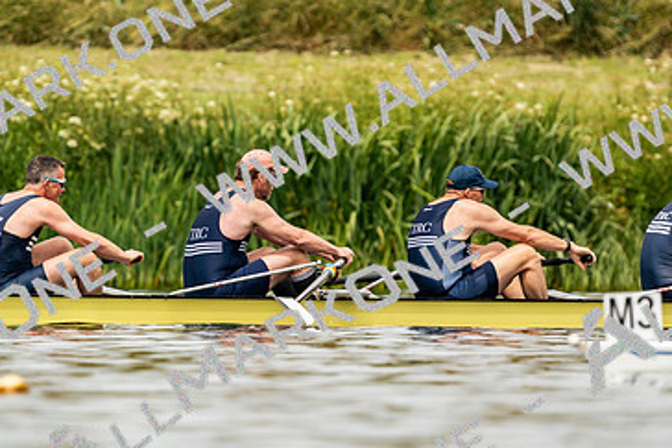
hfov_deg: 2.2
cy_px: 220
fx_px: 17833
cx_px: 425
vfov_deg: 1.4
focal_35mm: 955
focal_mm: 600
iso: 250
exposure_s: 1/2000
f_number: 6.3
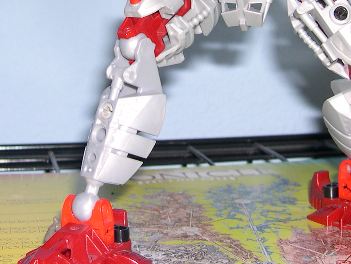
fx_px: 974
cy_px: 4
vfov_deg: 15.2
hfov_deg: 20.4
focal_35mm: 96
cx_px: 156
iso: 100
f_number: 2.8
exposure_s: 1/60
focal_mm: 8
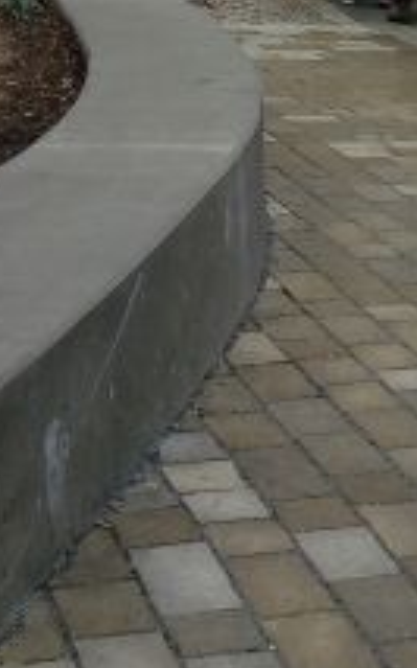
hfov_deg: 12.4
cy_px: -53
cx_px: 480
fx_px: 1874
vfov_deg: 19.4
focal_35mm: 103
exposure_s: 1/455
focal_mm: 3.5
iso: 112
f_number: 2
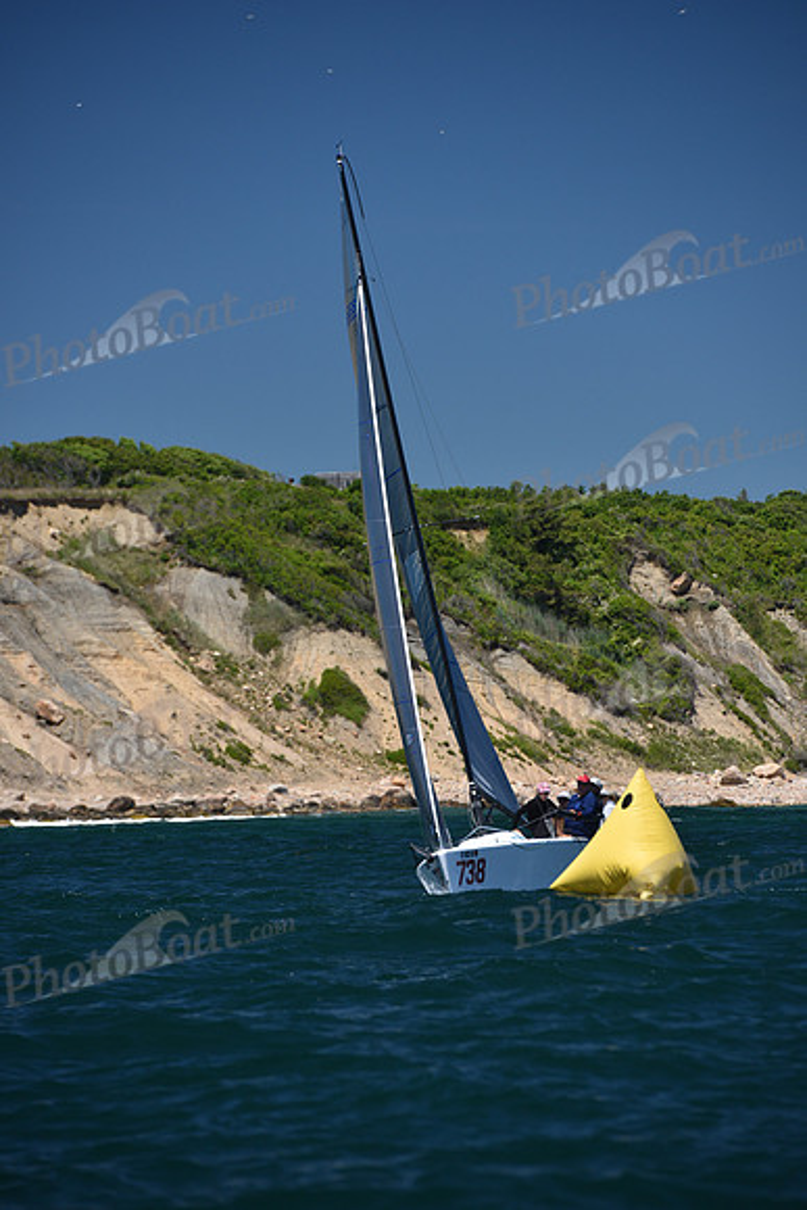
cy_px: 605
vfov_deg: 10.3
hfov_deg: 6.9
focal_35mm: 200
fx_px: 6720
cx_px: 404
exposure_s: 1/800
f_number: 5.6
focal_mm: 200
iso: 250
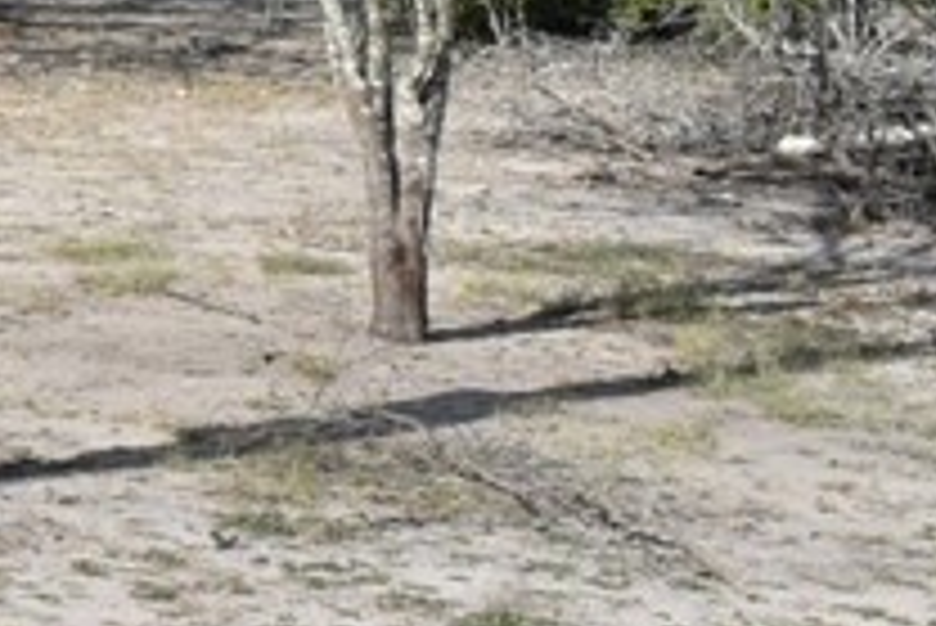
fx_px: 3668
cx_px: -1274
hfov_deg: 11.9
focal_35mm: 141
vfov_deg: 9.7
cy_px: 0
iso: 200
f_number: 10
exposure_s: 1/400
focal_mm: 18
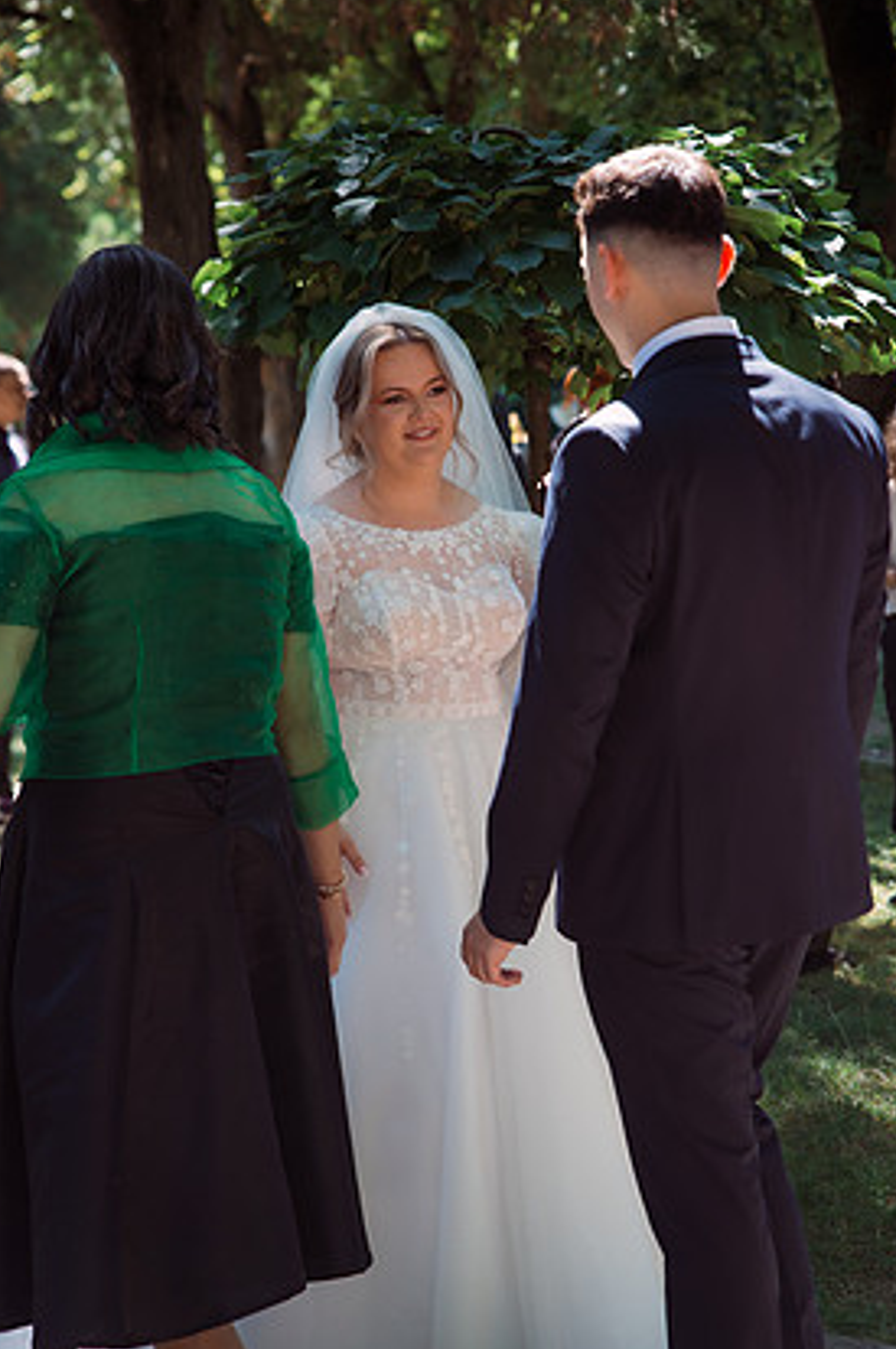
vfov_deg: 26.7
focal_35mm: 76
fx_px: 2844
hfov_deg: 17.9
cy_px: 707
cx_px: 435
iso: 500
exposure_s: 1/500
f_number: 3.5
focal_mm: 70
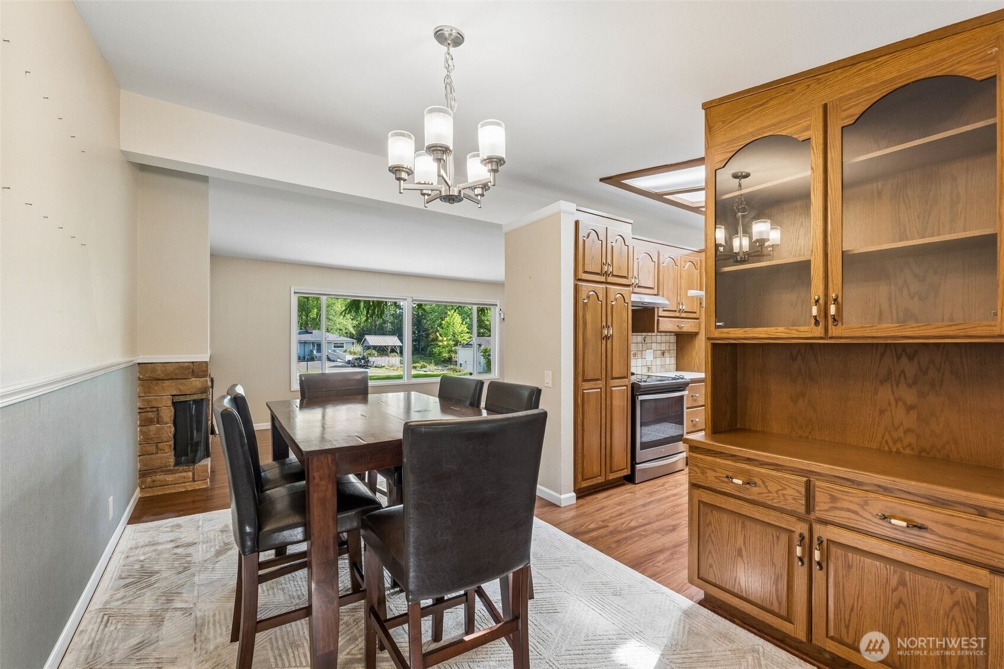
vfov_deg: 77.3
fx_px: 418
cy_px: 334
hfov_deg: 100.4
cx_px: 502
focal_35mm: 15
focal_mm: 10
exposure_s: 1/5
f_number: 9
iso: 250
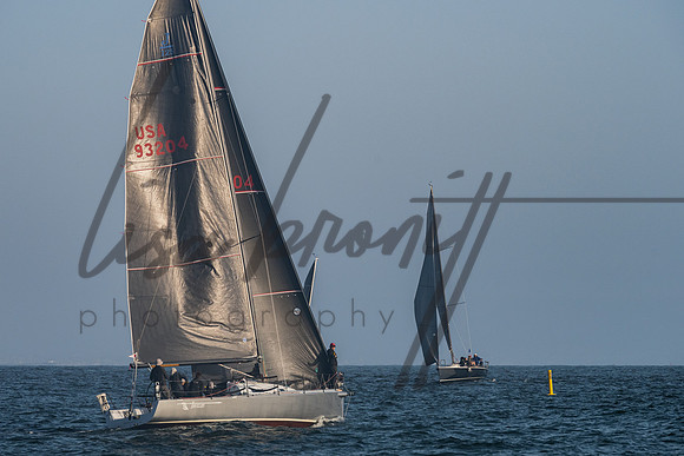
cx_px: 321
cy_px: 229
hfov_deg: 9.4
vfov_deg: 6.3
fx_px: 4153
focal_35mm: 219
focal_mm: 170
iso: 400
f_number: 8
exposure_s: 1/800
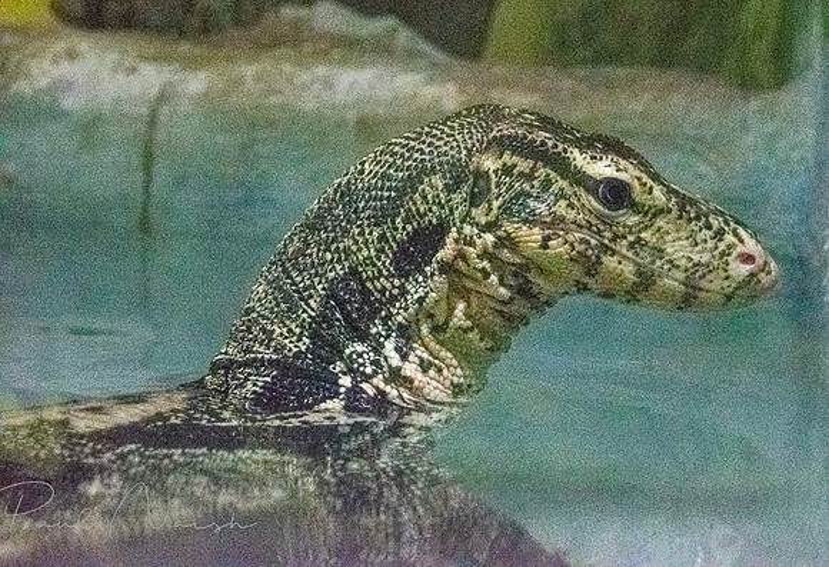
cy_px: 236
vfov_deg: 8.7
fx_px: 3728
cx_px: 497
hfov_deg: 12.7
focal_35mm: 161
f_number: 5.6
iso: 12800
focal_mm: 90
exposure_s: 1/100
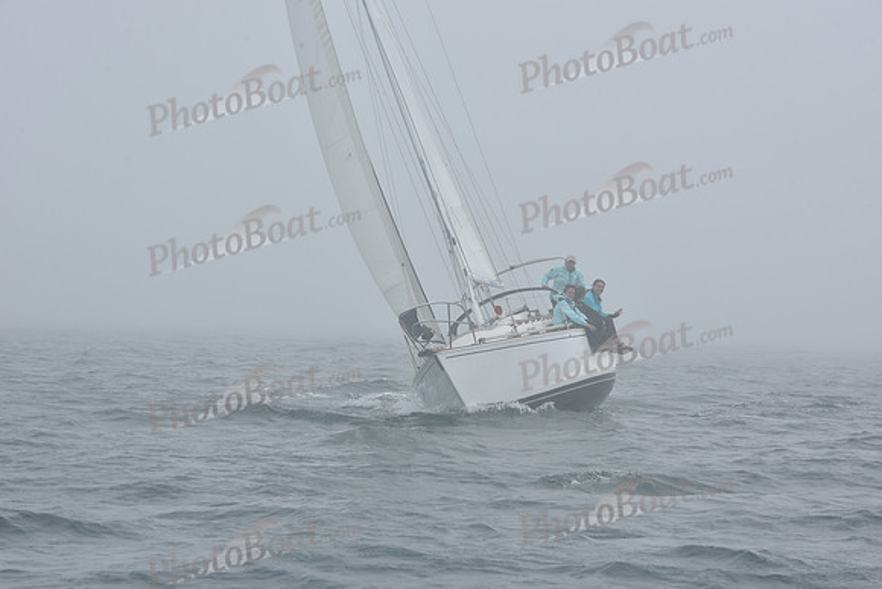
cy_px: 294
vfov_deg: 13.4
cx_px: 441
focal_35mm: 102
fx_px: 2499
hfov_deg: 20.0
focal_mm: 102
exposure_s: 1/800
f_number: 11
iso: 250
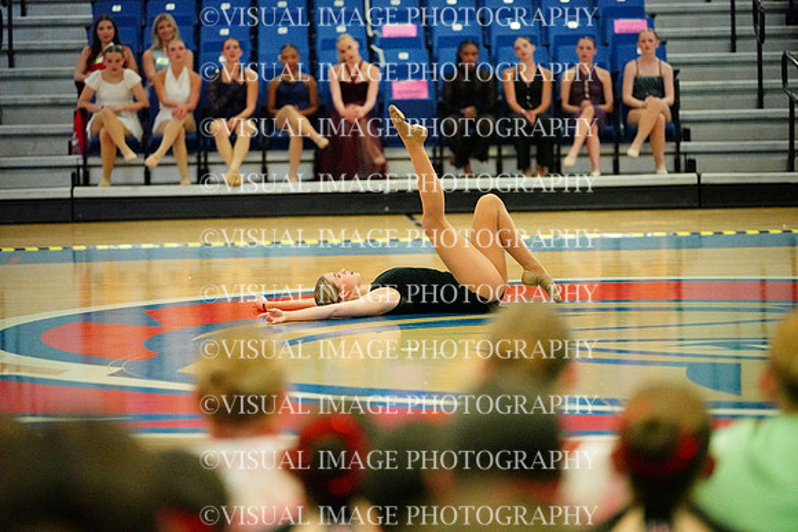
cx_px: 399
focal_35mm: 150
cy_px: 266
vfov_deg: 9.2
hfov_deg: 13.7
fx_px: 3326
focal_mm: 150
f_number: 2.8
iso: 25600
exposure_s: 1/1600
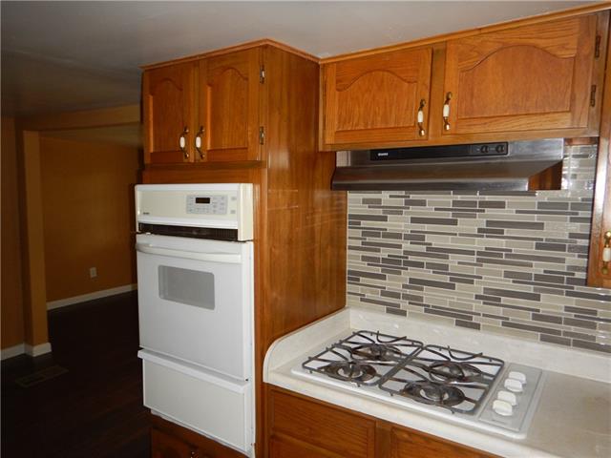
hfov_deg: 71.6
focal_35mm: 24
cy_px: 229
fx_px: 424
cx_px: 306
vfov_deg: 56.8
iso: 200
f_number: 2.8
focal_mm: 4.3
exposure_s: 1/30
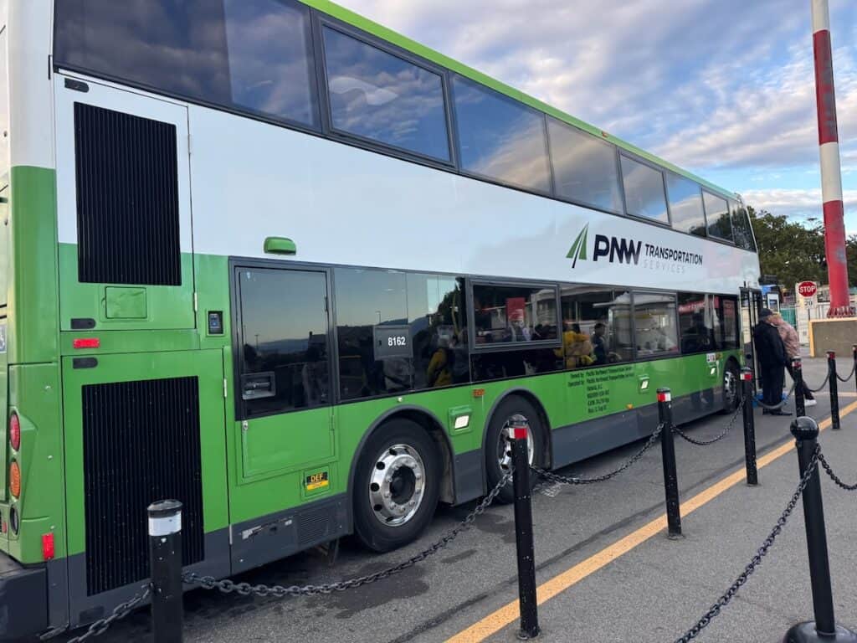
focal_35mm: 24
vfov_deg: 56.8
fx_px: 594
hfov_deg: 71.6
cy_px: 322
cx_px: 428
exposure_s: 1/1131
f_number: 1.78
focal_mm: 6.76
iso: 160
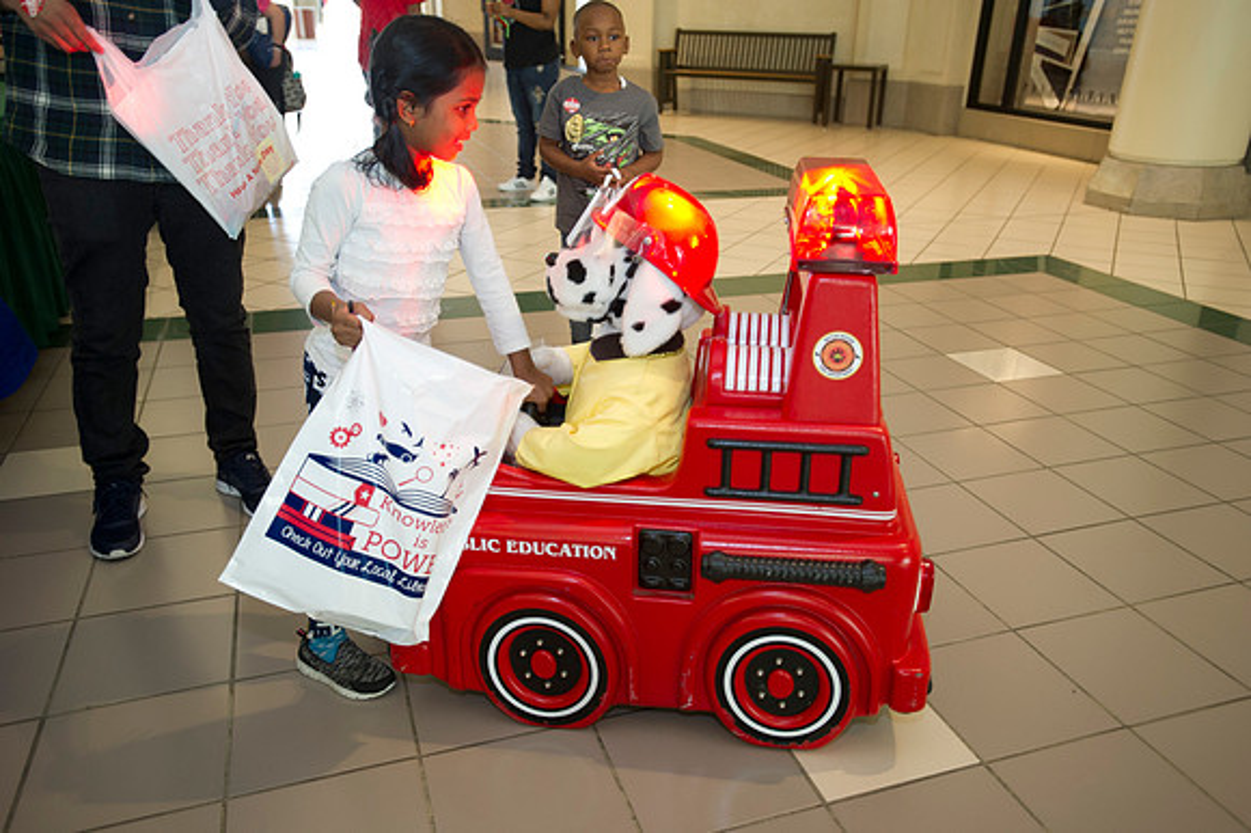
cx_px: 626
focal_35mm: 28
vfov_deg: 46.4
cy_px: 416
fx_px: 972
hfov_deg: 65.5
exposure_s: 1/160
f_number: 2.8
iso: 1250
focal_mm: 28
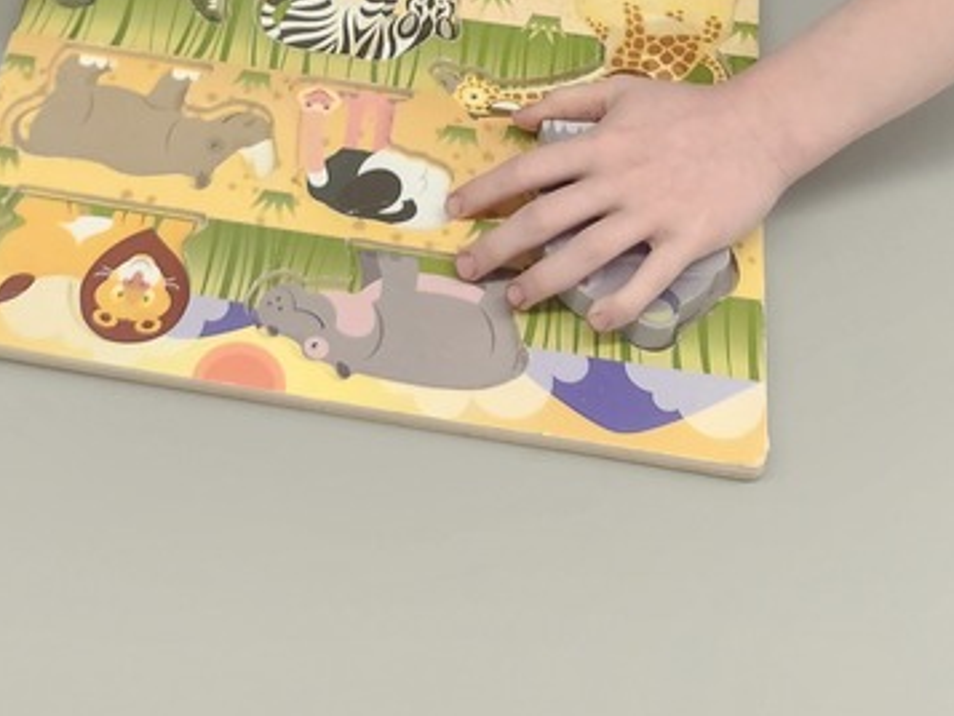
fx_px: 1820
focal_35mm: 66
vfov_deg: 20.2
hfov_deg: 29.1
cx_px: 286
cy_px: -240
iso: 320
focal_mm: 5.54
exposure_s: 1/120
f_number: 1.8
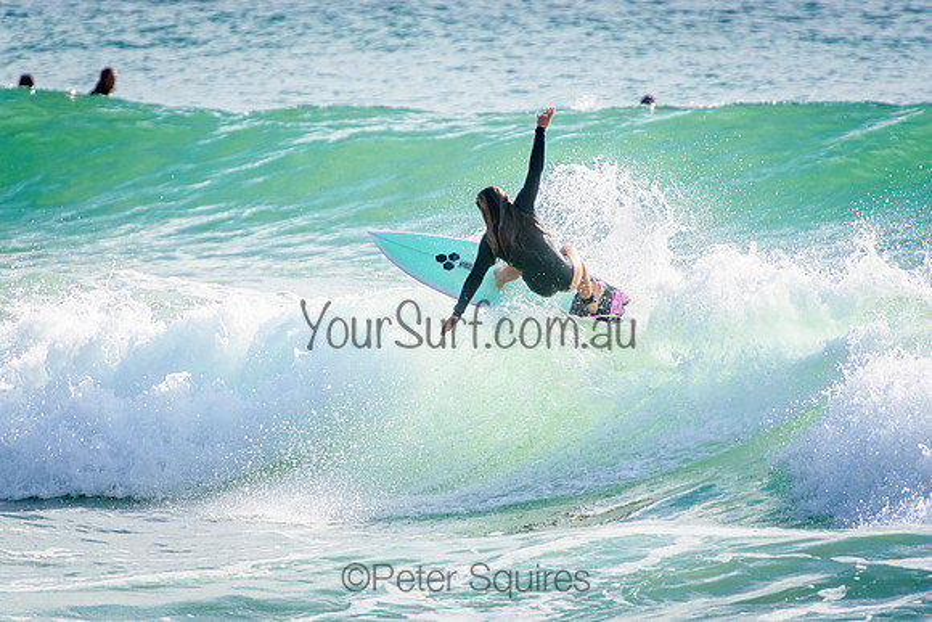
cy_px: 311
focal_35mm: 600
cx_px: 466
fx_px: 15536
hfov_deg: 3.4
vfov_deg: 2.3
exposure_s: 1/2000
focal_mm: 400
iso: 320
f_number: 5.6
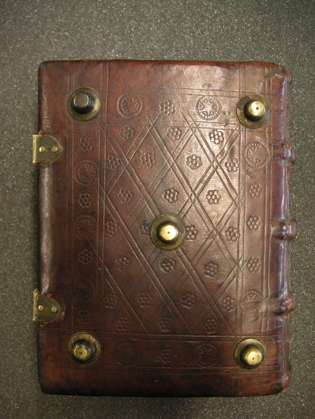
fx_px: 449
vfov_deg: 50.1
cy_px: 210
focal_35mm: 37
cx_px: 158
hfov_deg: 38.7
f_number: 2.8
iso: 100
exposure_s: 1/30
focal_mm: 6.1
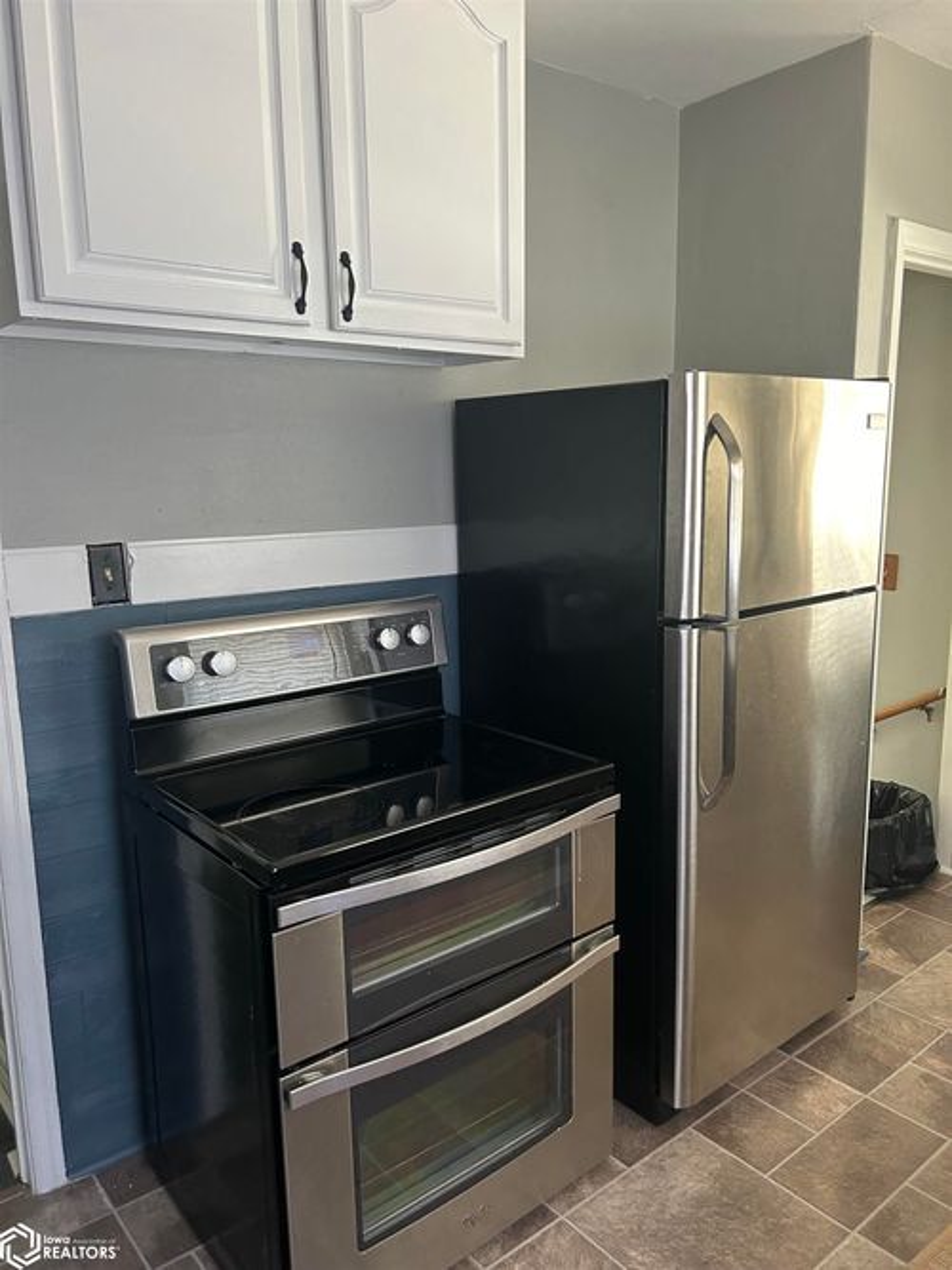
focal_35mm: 26
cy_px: 635
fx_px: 954
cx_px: 476
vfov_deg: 67.3
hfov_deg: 53.0
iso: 200
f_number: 1.5
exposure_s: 1/60
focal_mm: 5.7
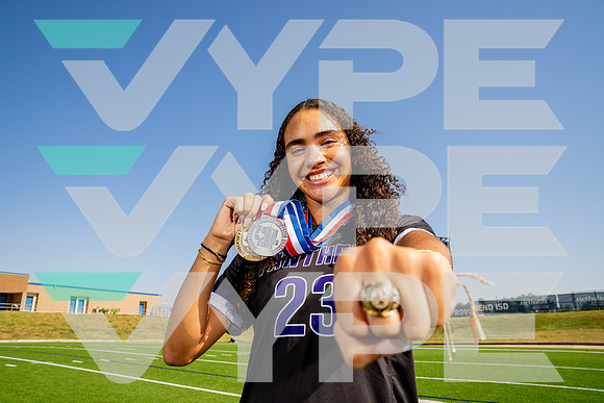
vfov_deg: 53.2
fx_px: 403
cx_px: 302
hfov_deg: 73.7
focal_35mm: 24
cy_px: 202
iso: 50
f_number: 7.1
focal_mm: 24
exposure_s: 1/125
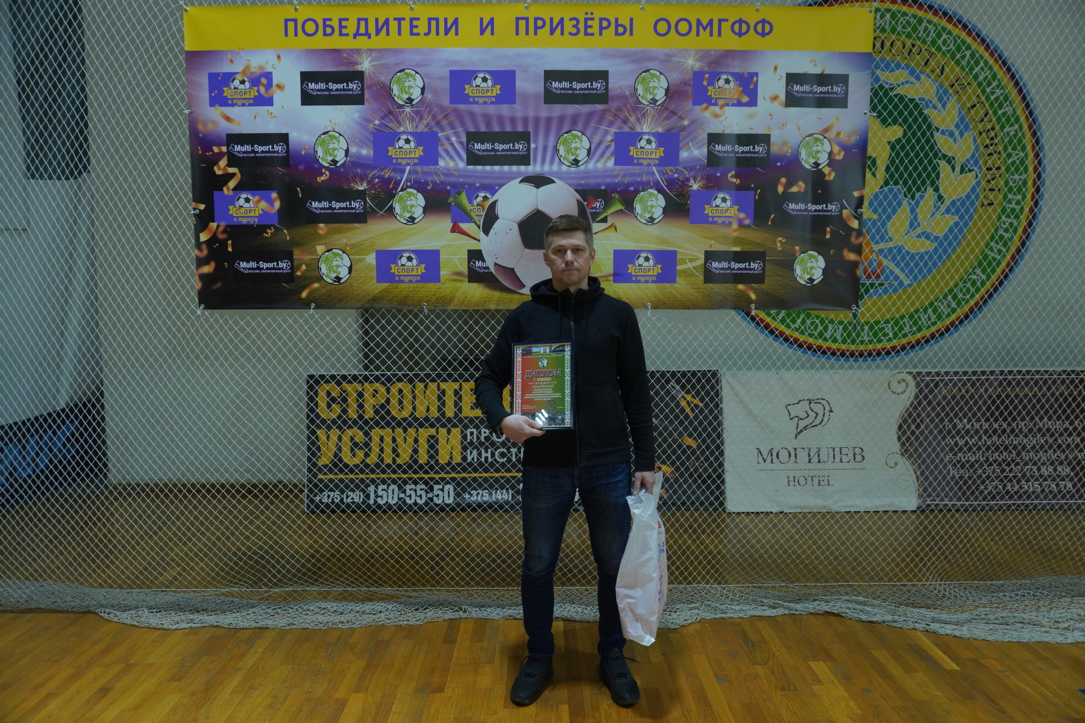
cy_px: 362
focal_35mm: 24
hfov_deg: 73.7
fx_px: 723
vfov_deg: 53.1
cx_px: 542
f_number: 4
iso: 640
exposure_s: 1/125
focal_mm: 16
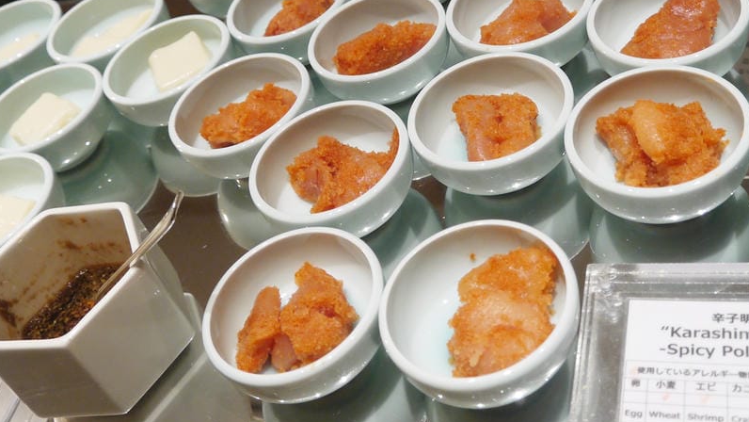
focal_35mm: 46
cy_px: 89
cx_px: 423
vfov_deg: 25.6
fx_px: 914
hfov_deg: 44.5
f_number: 3.5
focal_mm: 14
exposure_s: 1/60
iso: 400
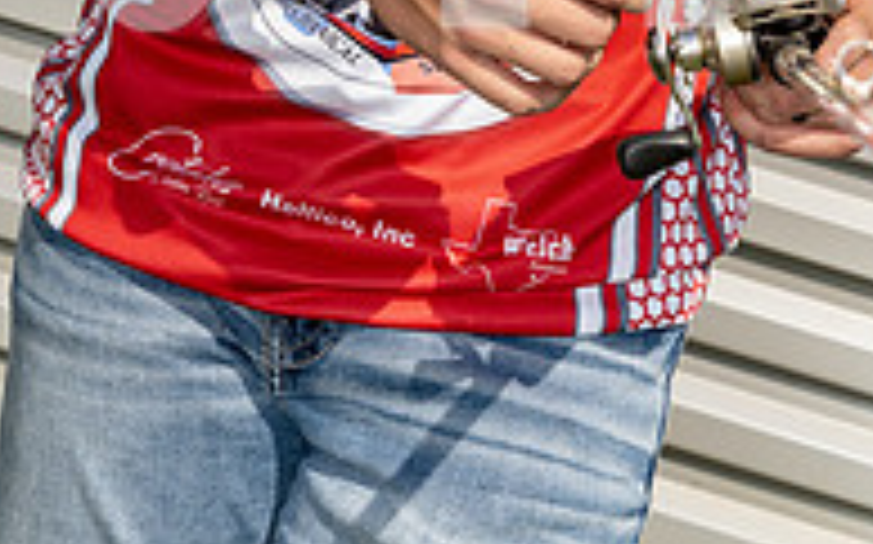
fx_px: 3210
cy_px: -423
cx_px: 603
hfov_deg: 15.4
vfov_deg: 9.3
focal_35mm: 135
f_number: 8
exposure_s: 1/250
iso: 100
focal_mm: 57
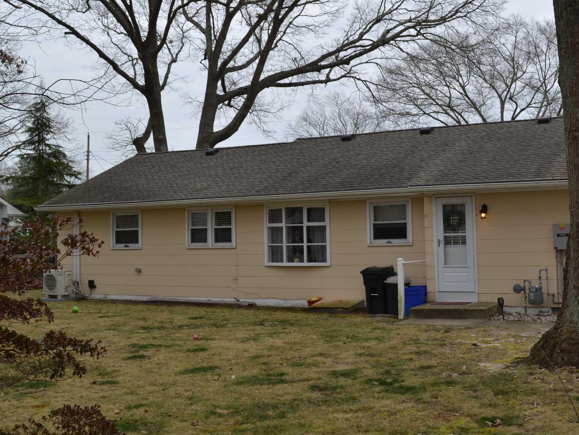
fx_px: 753
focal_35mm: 45
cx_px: 325
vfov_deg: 32.1
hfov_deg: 42.0
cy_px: 173
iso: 100
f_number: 6.3
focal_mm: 22
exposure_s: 1/160
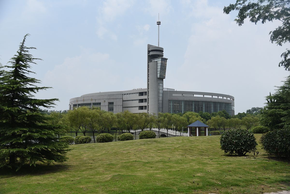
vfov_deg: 37.9
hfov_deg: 54.4
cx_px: 145
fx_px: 282
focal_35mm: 35
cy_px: 97
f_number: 4.5
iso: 100
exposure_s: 1/1000
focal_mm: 35
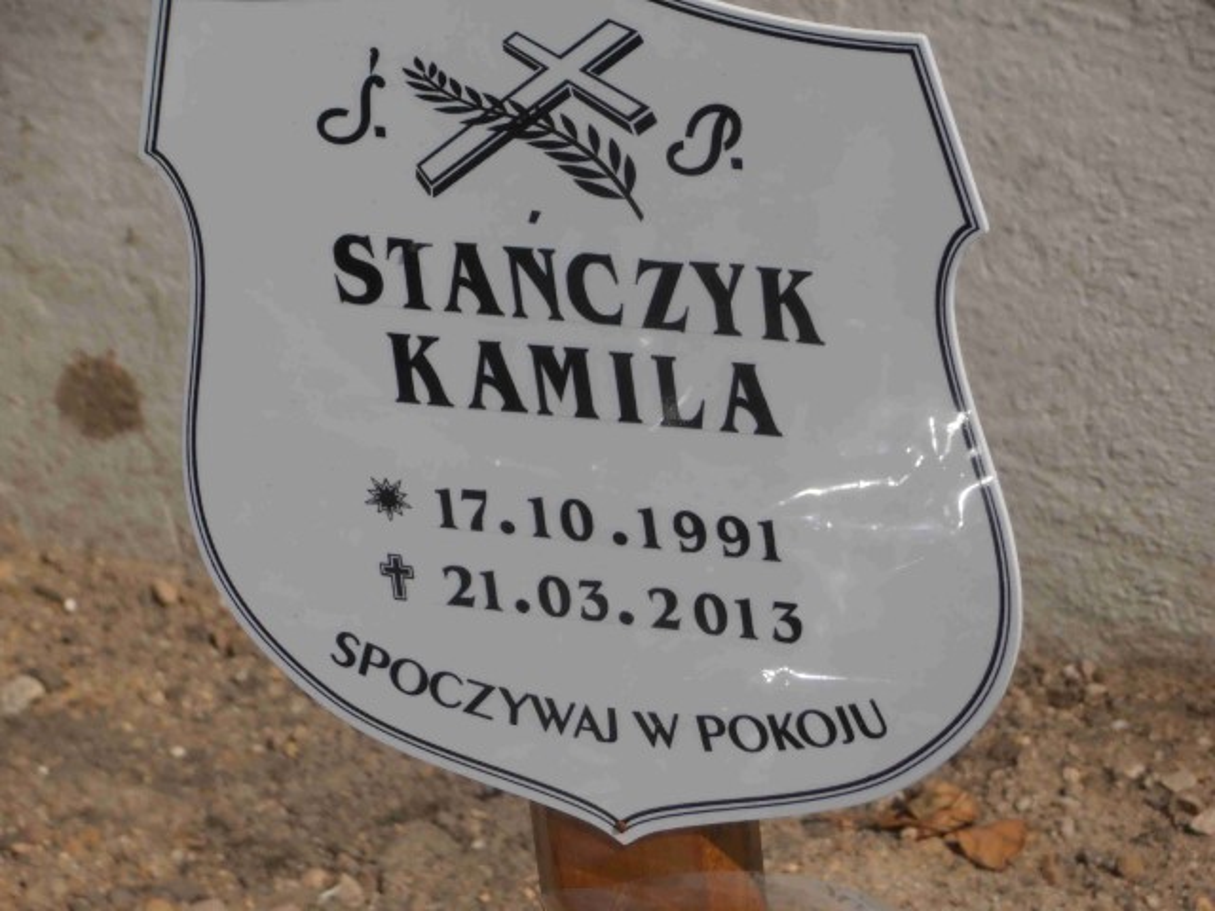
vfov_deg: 8.9
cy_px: 456
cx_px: 608
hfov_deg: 11.9
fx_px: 5826
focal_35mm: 166
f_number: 5.9
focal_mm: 29.44
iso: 80
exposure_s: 1/1250
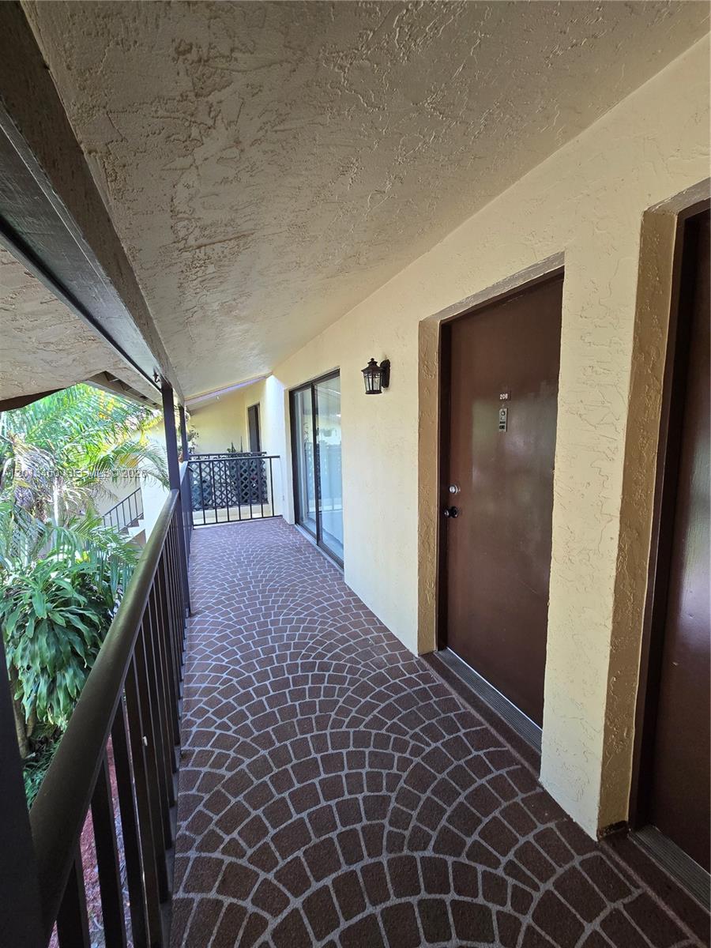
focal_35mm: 13
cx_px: 356
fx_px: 356
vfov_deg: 106.2
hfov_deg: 89.9
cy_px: 474
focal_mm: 2.2
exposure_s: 1/100
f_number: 2.2
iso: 160
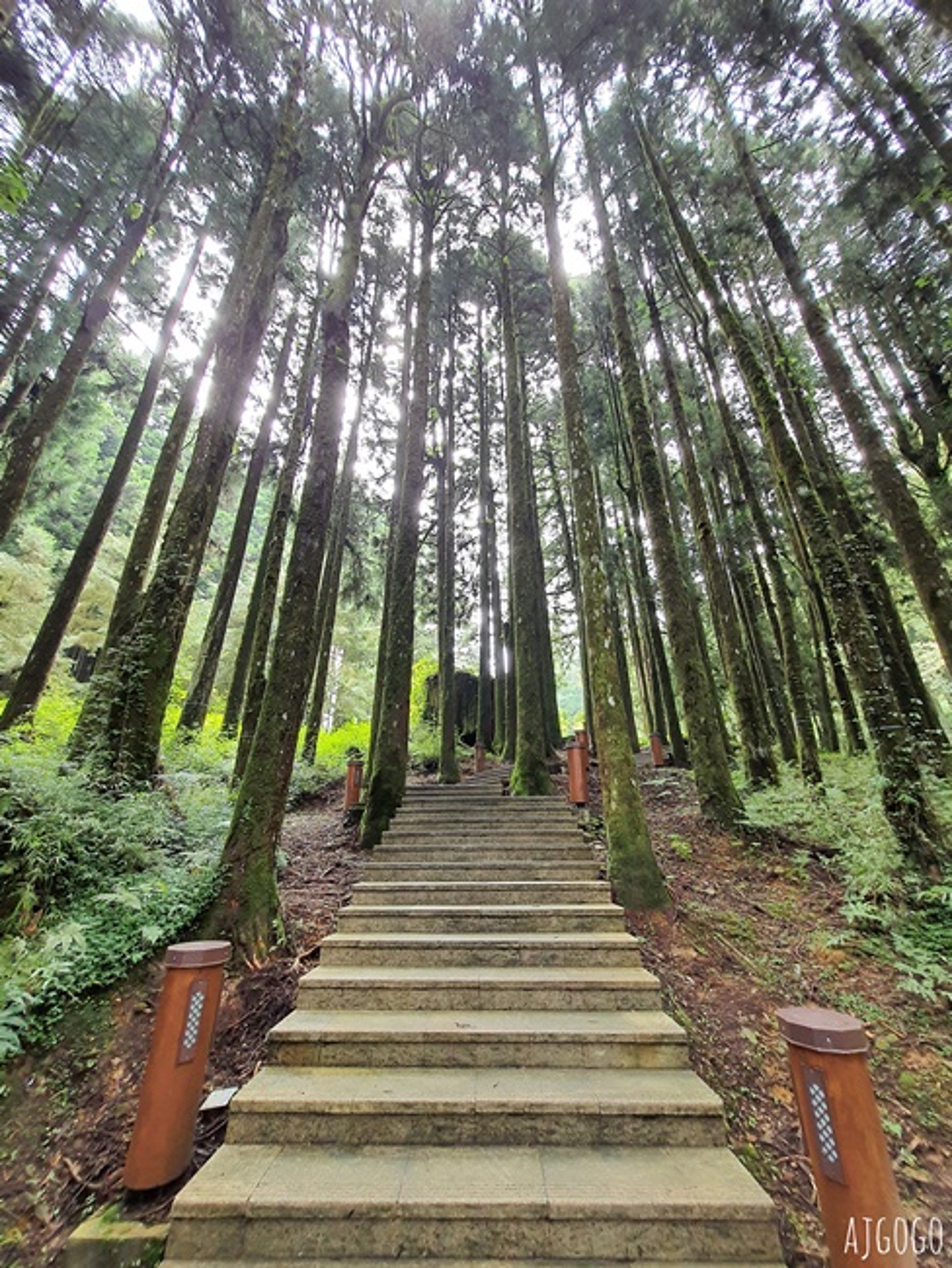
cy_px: 634
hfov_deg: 90.0
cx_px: 476
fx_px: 476
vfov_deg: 106.2
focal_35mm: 13
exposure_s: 1/60
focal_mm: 1.74
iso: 80
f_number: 2.2
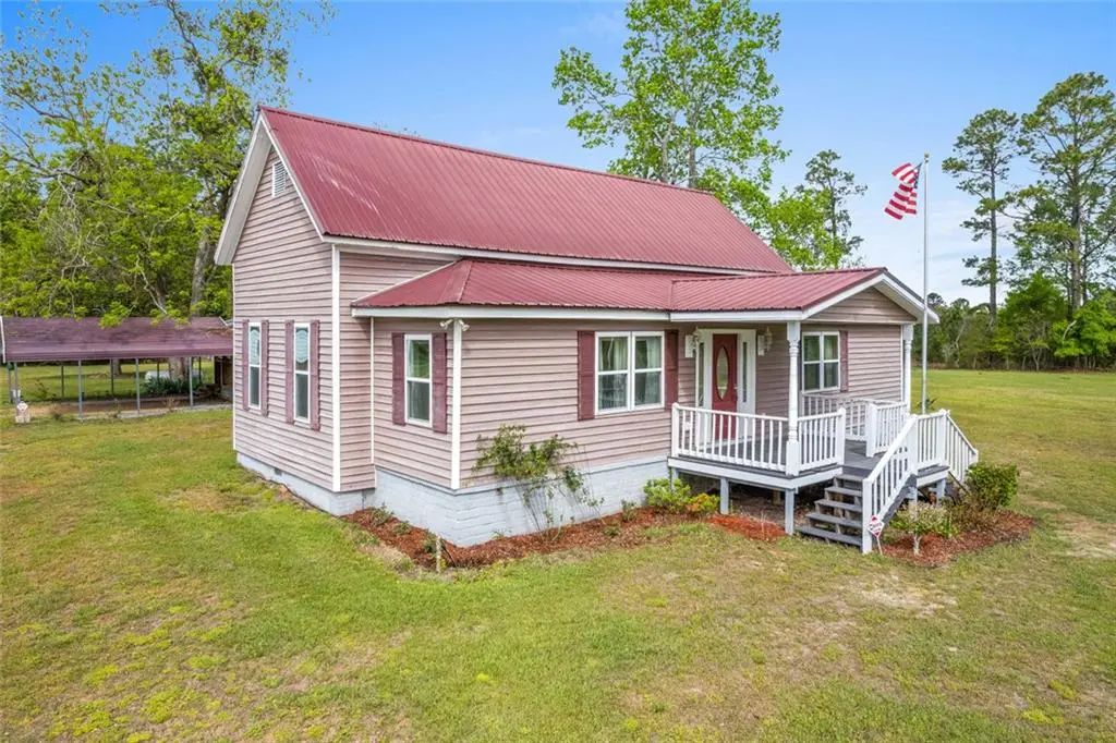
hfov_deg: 78.6
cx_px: 558
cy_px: 372
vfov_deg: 57.2
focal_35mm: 22
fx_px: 682
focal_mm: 8.38
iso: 100
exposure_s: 1/1000
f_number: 2.8
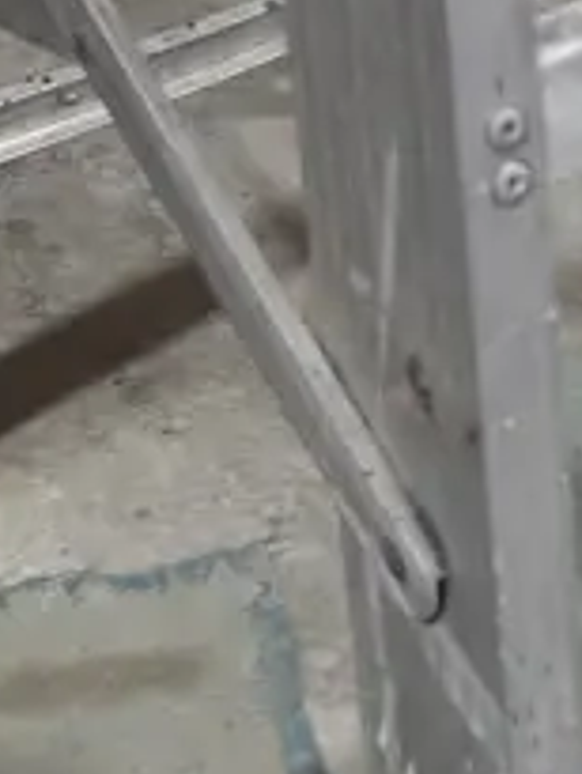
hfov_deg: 10.4
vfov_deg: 13.9
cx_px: 692
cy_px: 23
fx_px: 3135
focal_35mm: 140
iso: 500
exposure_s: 1/60
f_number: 3.5
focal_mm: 14
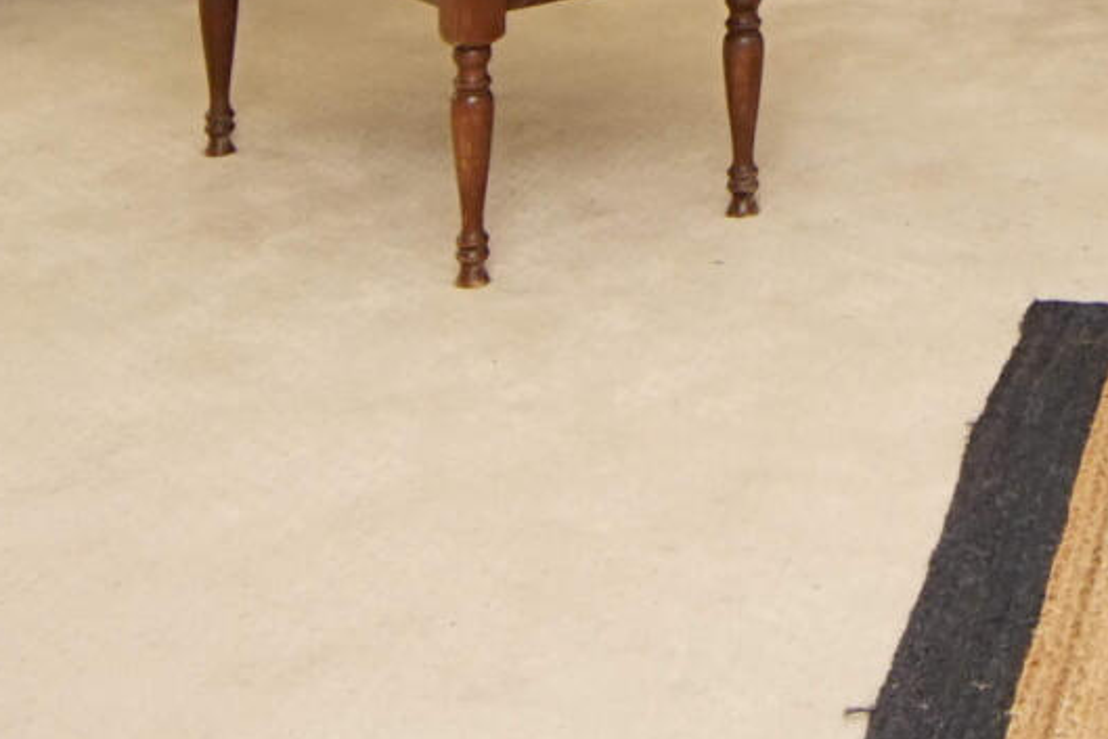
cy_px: -811
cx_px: 1387
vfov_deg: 11.8
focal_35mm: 102
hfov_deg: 18.8
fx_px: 3140
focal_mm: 12
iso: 320
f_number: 4.5
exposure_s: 1/60
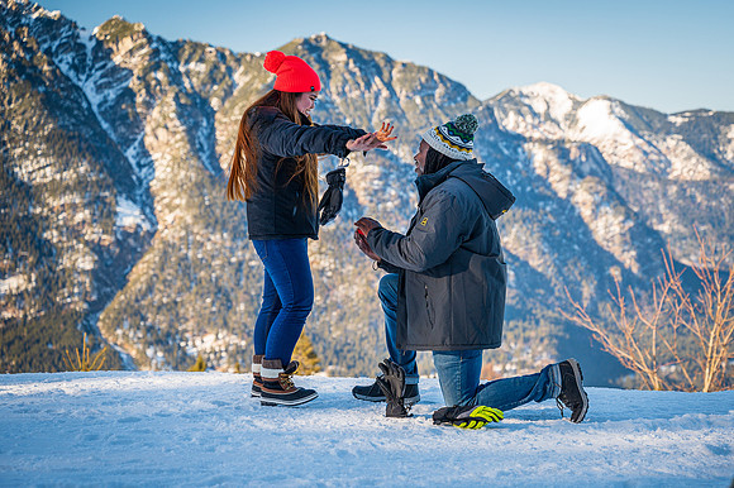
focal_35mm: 82
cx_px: 430
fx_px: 1669
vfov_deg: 16.6
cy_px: 286
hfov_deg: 24.8
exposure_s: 1/200
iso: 100
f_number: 3.5
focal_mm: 70
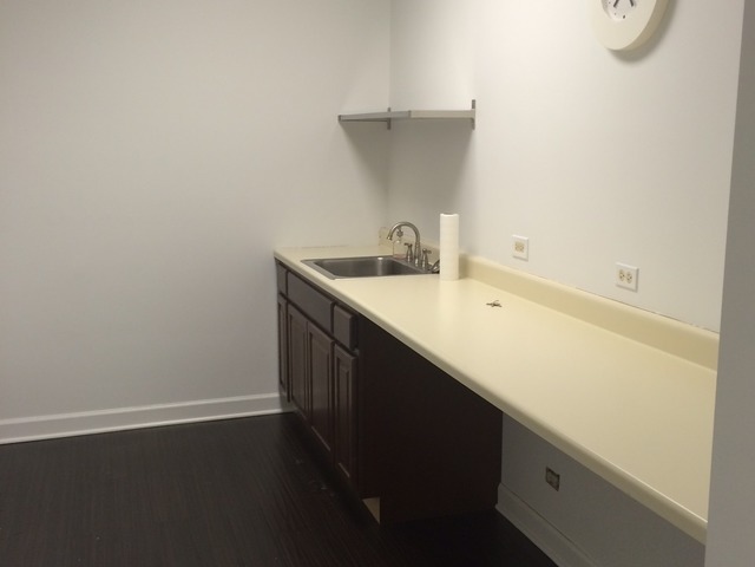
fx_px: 633
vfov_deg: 48.2
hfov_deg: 61.7
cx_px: 378
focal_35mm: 29
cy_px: 284
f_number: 2.2
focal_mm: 4.15
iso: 80
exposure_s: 1/30
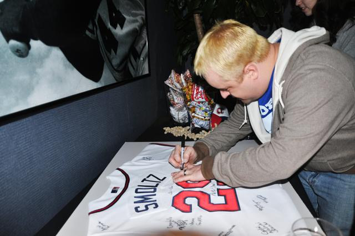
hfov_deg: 67.4
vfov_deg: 47.8
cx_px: 178
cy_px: 118
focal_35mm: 27
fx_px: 266
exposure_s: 1/60
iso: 800
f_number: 3.5
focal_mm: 18
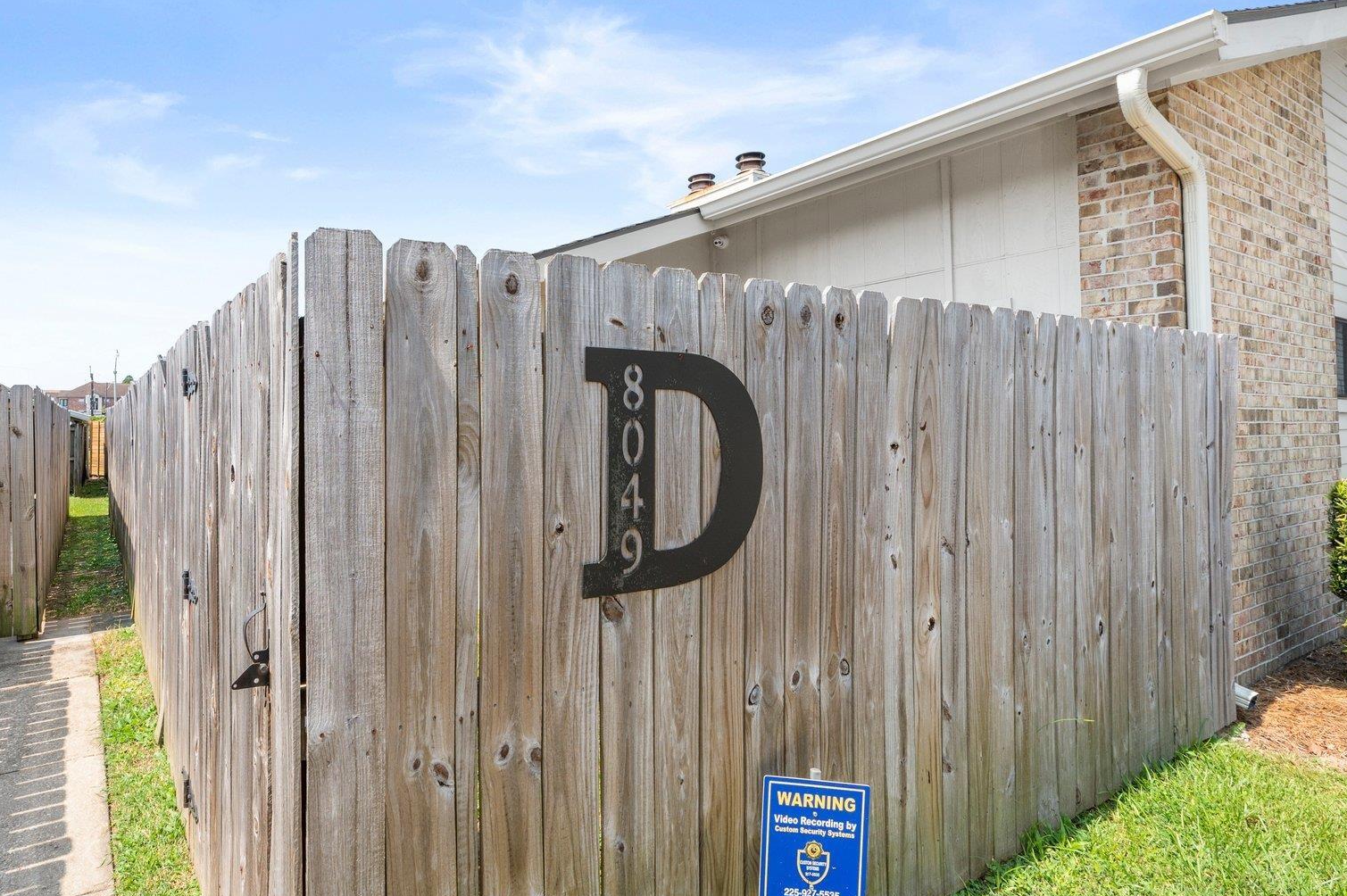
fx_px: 710
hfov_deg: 85.7
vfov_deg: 64.0
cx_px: 528
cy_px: 364
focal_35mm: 19
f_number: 10
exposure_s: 1/320
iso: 250
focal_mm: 14
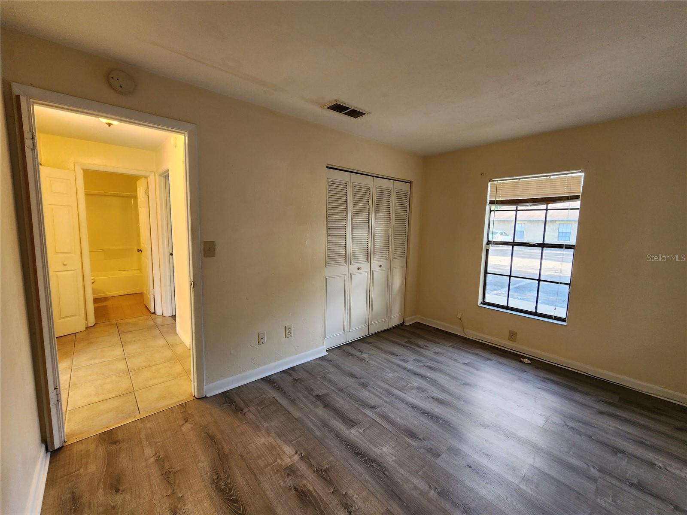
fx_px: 258
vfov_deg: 89.9
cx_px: 344
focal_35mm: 13
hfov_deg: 106.2
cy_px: 258
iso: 160
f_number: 2.2
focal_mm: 2.2
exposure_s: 1/60
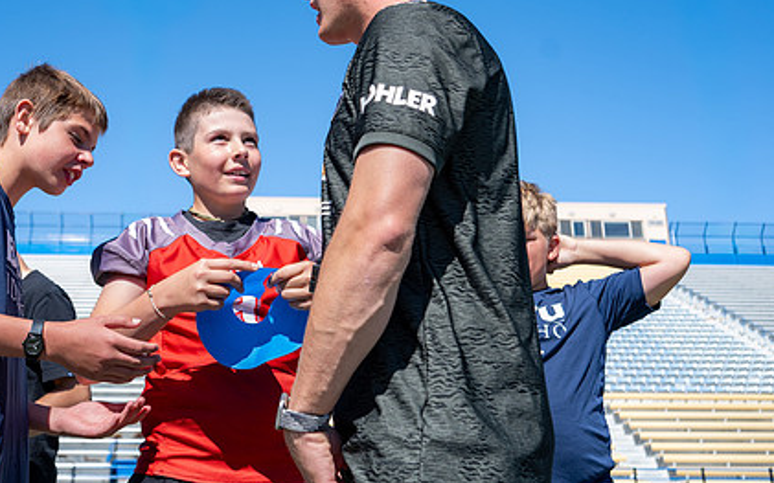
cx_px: 303
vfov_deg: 27.8
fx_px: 970
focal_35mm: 46
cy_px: 161
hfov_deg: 43.2
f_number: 4
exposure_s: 1/640
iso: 100
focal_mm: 29.5
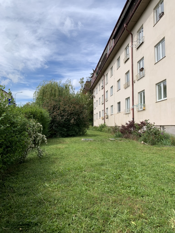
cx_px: 88
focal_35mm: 26
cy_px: 116
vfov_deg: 67.3
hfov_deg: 53.1
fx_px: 175
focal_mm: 4.25
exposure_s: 1/2421
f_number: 1.8
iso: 25
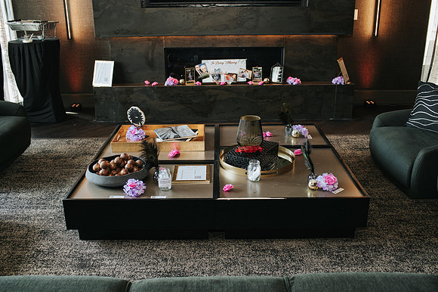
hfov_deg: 53.8
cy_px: 146
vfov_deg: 37.3
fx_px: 432
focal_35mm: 36
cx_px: 219
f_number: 3.5
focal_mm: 35
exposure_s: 1/200
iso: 1000
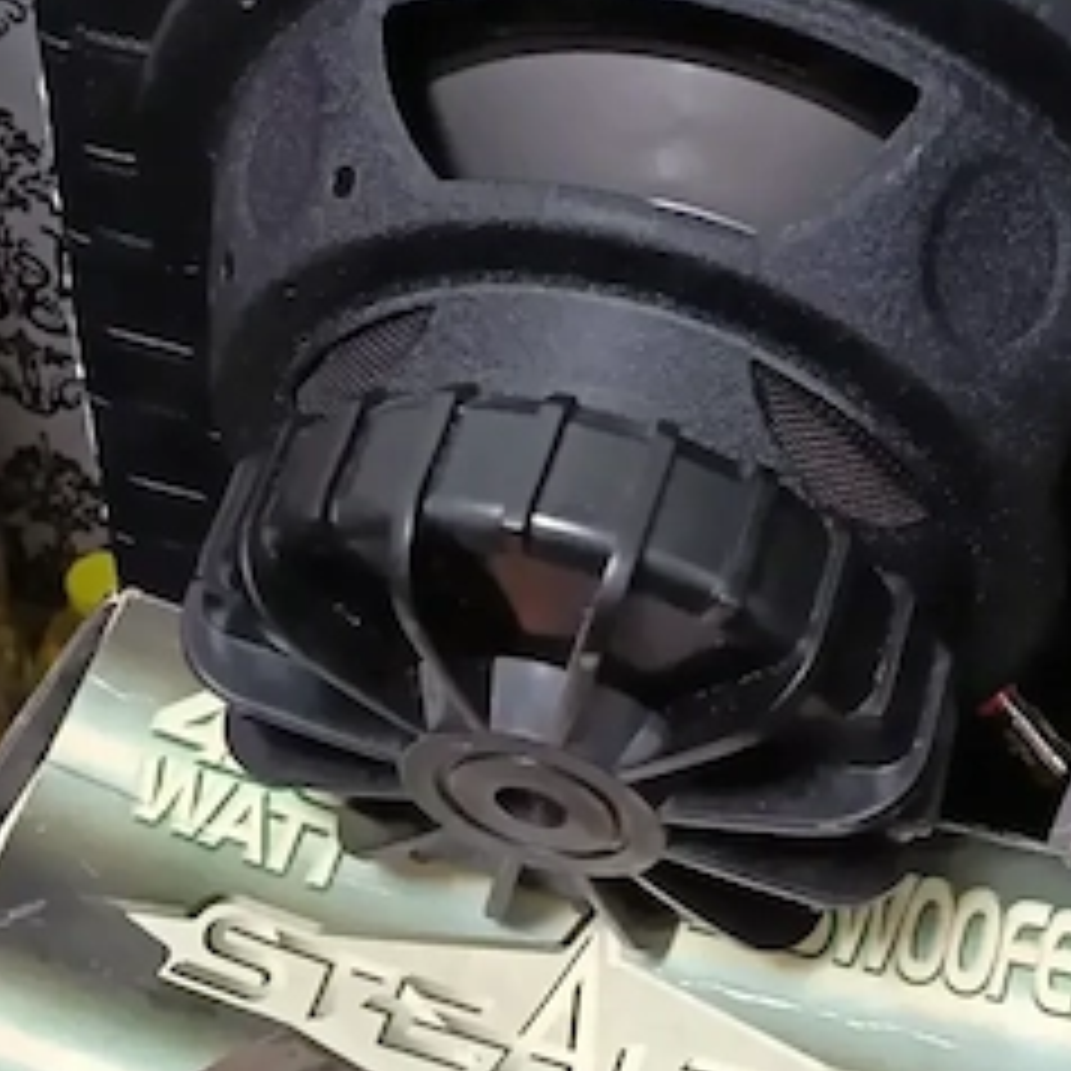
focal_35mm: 61
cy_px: 760
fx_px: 2135
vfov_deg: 27.9
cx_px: 657
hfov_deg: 28.1
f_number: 1.75
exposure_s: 1/25.1
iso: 3720
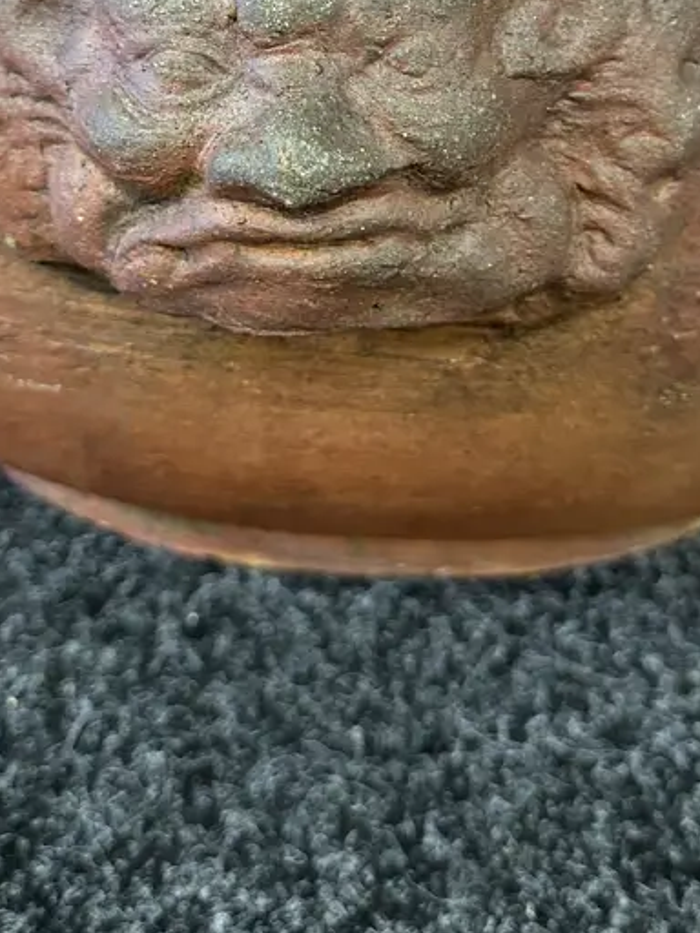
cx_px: 314
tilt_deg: -30.9
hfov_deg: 30.2
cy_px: 131
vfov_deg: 37.6
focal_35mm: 48
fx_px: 1294
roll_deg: +0.5
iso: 400
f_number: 1.78
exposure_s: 1/50
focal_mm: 6.86
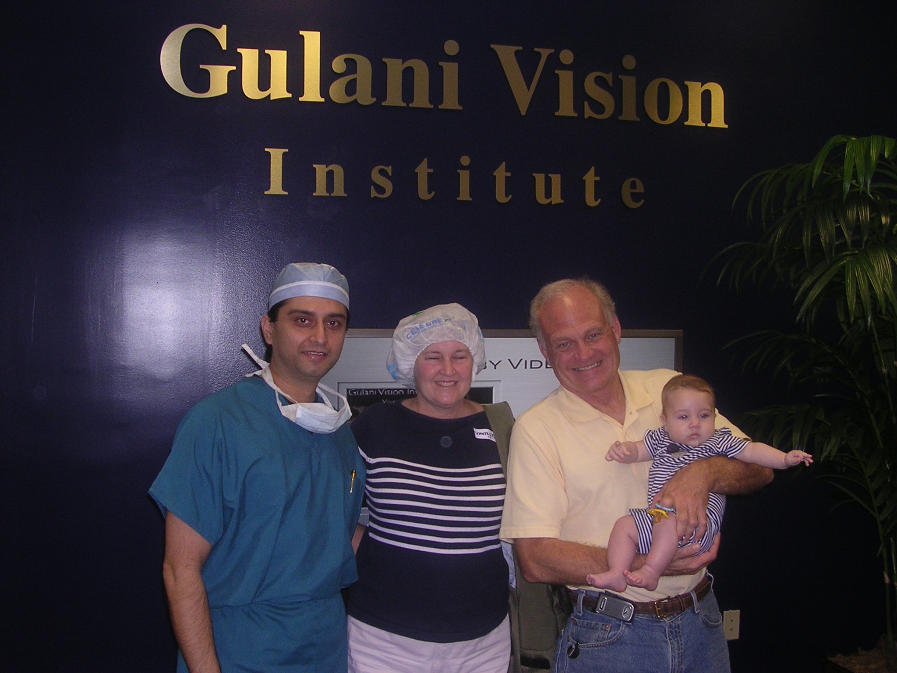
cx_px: 448
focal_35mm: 38
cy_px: 336
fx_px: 985
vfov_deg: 37.7
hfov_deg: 49.0
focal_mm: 5.8
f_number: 2.8
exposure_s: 1/60.1
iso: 153
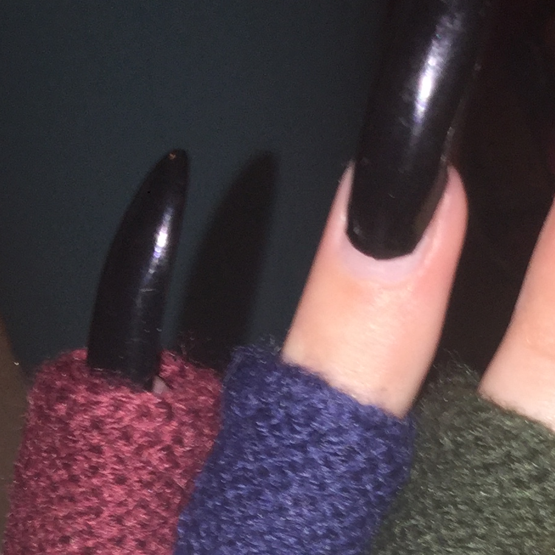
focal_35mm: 98
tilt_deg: -43.9
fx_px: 1778
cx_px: 352
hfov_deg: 17.7
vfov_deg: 16.3
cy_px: 808
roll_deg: +7.2
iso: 25
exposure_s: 1/31
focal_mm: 3.3
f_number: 2.4
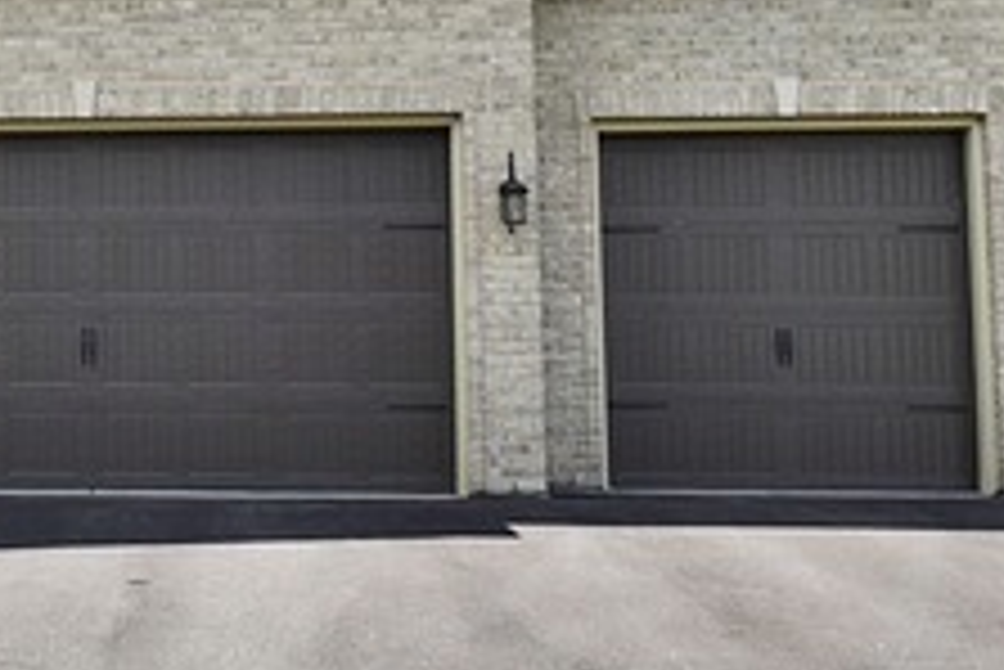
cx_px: -207
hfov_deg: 21.8
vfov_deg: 15.8
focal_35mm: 86
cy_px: 92
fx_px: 2400
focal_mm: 20
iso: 100
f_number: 9
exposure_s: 1/200
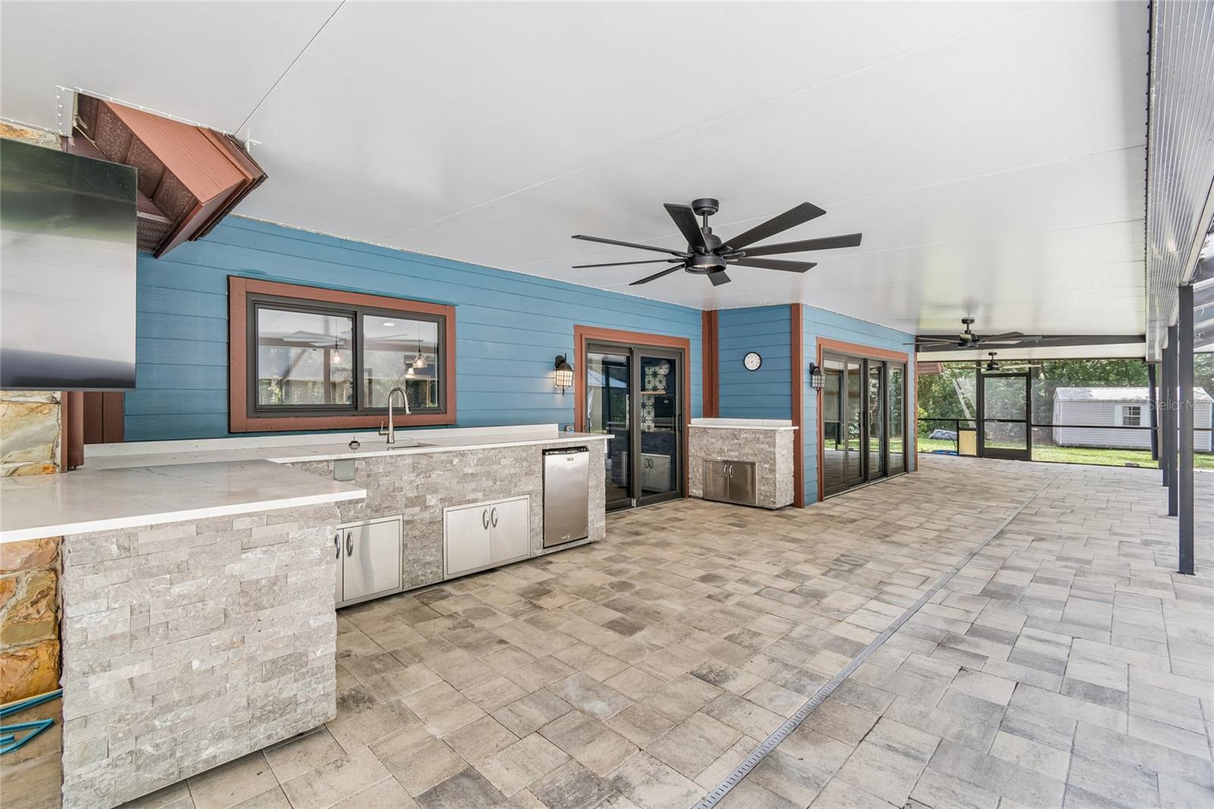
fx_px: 506
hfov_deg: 100.4
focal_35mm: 15
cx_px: 607
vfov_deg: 77.3
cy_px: 404
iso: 100
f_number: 7.1
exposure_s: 1/13
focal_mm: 10
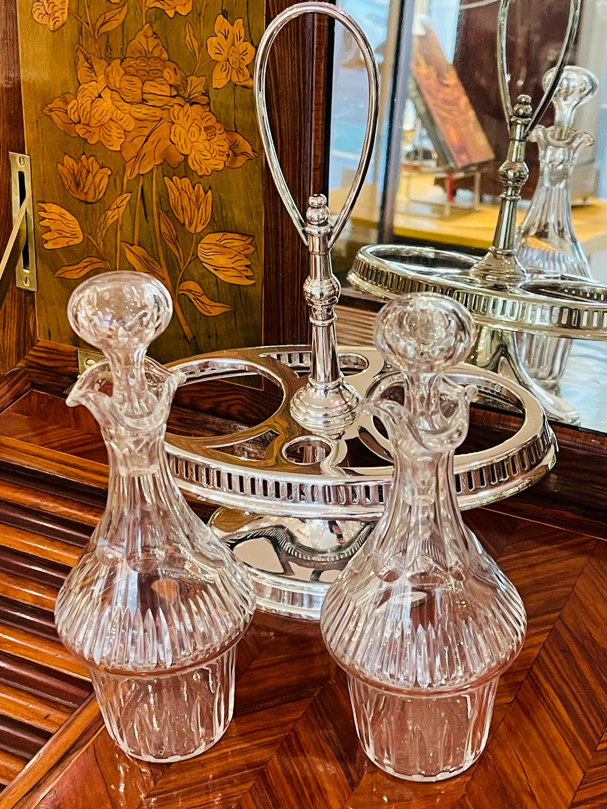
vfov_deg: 69.4
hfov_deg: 54.9
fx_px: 585
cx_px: 304
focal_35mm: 25
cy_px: 404
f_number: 1.6
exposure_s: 1/100
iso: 100
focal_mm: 5.1
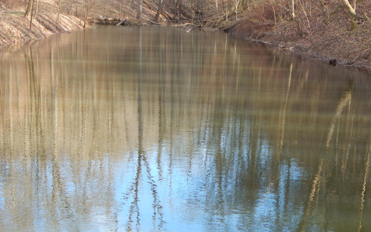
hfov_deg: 28.2
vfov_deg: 17.8
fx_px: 738
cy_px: 104
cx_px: 180
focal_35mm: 73
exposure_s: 1/100
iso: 125
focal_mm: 9.7
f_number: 3.8
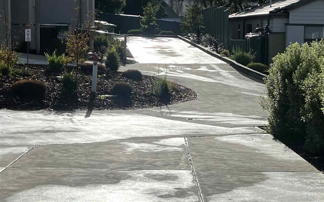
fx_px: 742
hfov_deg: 24.4
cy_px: 97
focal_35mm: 84
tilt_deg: -6.3
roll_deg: +0.1
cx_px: 237
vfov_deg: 15.5
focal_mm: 5.7
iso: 50
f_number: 1.5
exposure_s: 1/9434
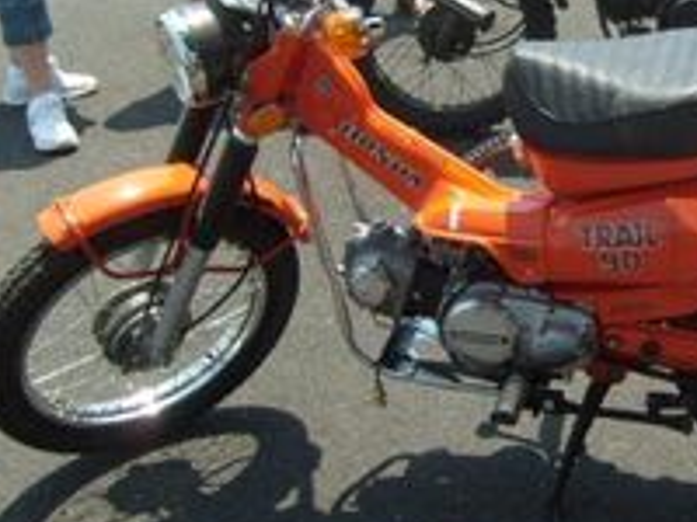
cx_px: 582
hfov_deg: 27.1
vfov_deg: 20.9
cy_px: 146
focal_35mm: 70
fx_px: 1409
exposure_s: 1/125
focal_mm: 5.8
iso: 80
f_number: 7.1
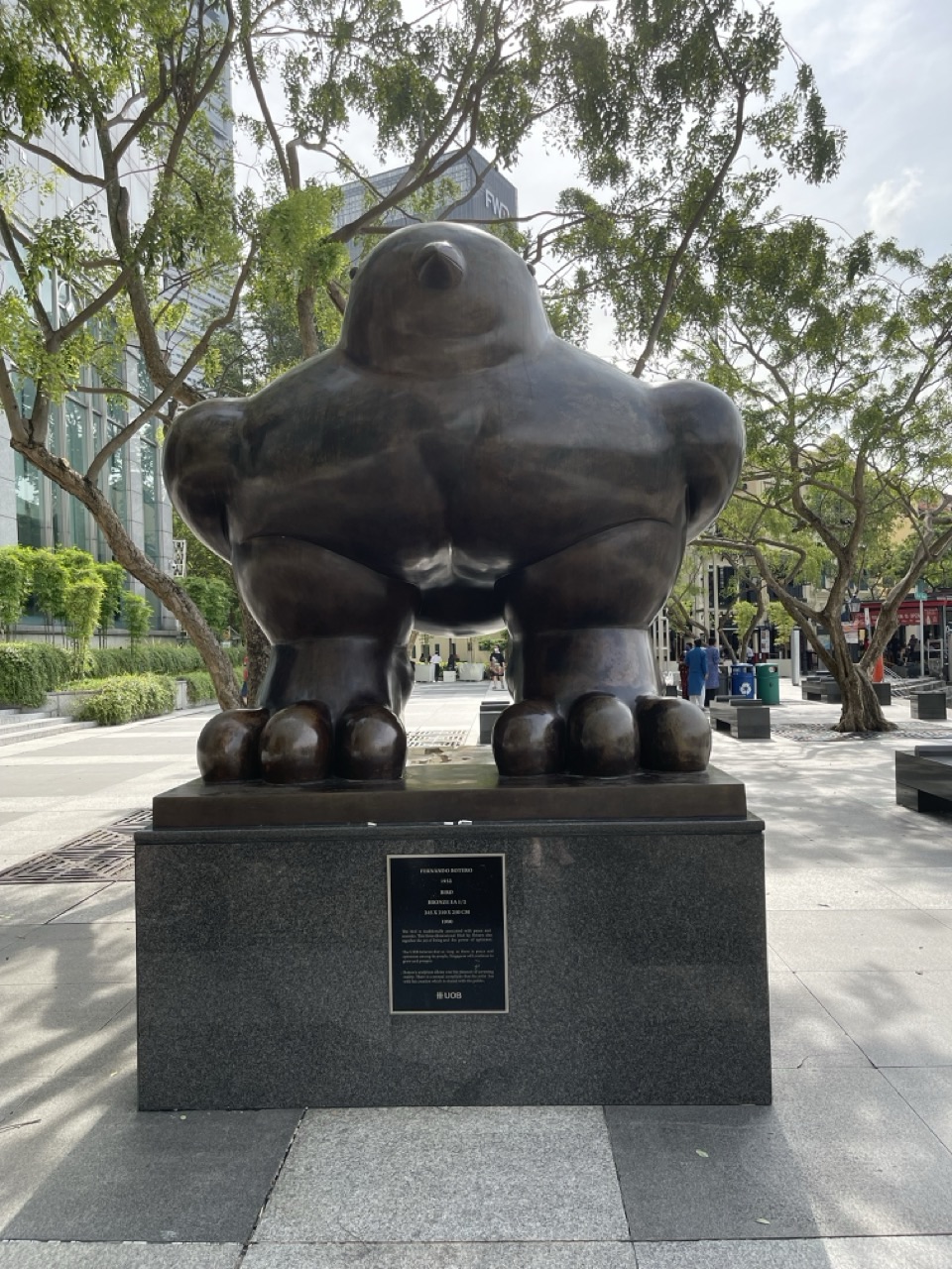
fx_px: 953
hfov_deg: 53.1
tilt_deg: -0.1
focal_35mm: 26
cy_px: 634
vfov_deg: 67.3
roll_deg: +1.9
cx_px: 476
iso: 50
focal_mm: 5.1
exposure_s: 1/2247
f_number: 1.6
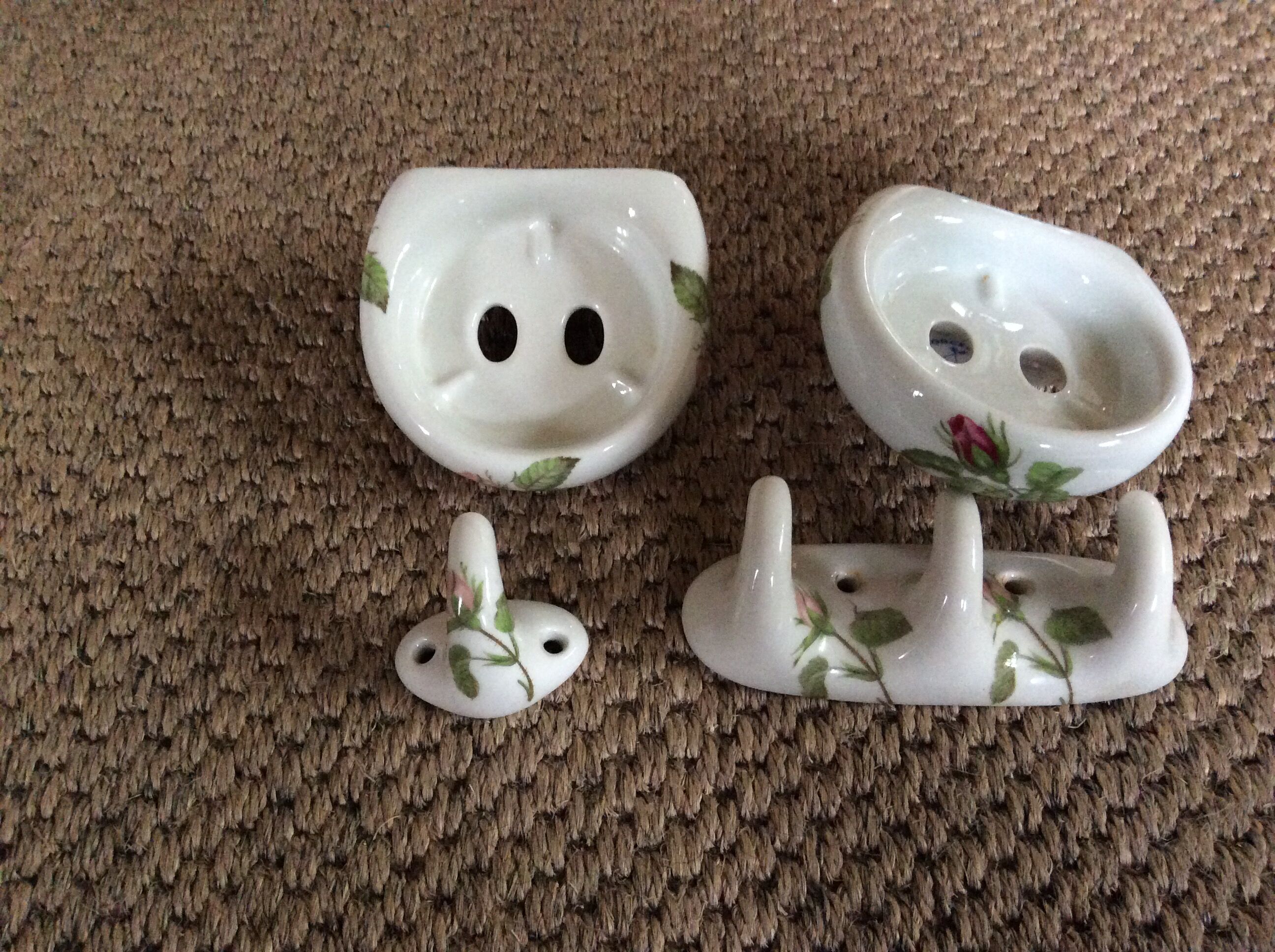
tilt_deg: -57.7
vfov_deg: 44.1
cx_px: 638
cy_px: 476
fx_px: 1177
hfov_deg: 56.9
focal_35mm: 32
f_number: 2.4
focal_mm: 3.3
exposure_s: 1/25
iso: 320
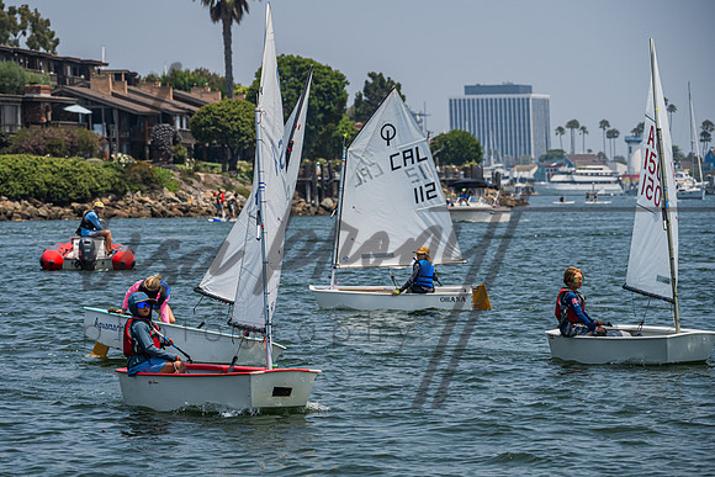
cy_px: 273
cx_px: 266
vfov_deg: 7.5
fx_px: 3639
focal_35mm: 183
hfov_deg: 11.2
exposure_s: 1/1600
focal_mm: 145
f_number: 7.1
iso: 320
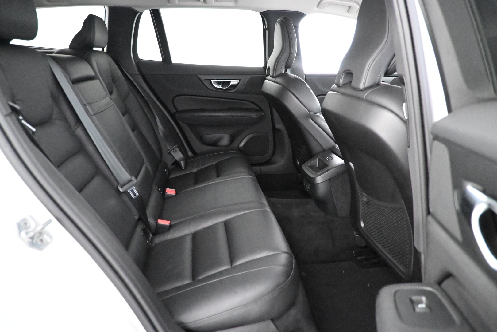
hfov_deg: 73.7
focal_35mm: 24
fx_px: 331
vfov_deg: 53.1
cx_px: 248
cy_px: 166
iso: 12800
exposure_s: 1/25
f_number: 3.5
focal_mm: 16
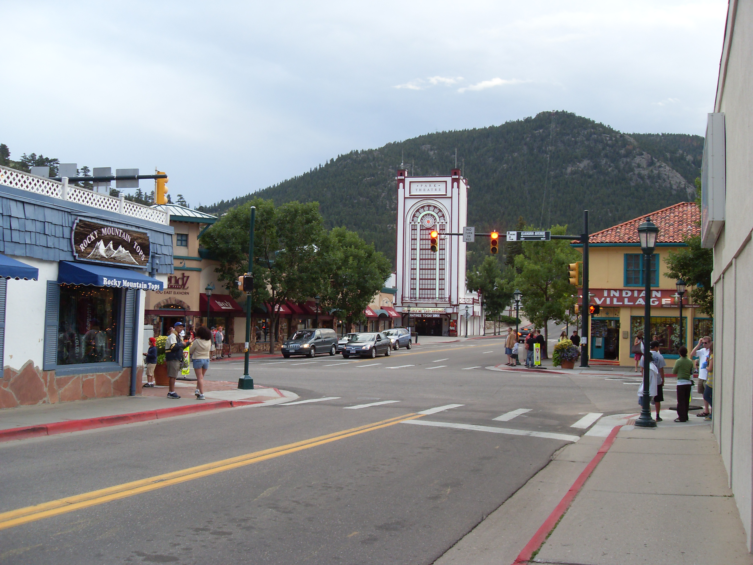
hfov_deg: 52.6
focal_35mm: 35
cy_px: 282
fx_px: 761
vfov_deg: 40.7
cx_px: 376
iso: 80
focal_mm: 6.3
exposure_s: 1/125
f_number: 2.8
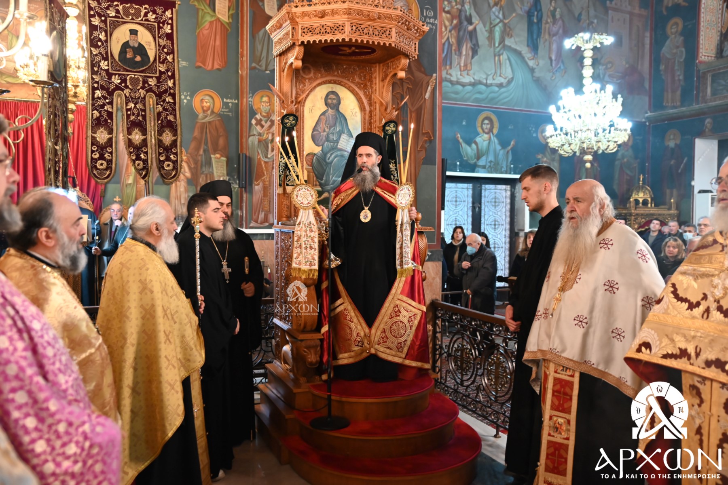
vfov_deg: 42.3
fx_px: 627
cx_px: 364
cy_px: 242
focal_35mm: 31
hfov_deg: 60.3
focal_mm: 31
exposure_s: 1/125
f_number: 2.8
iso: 2800
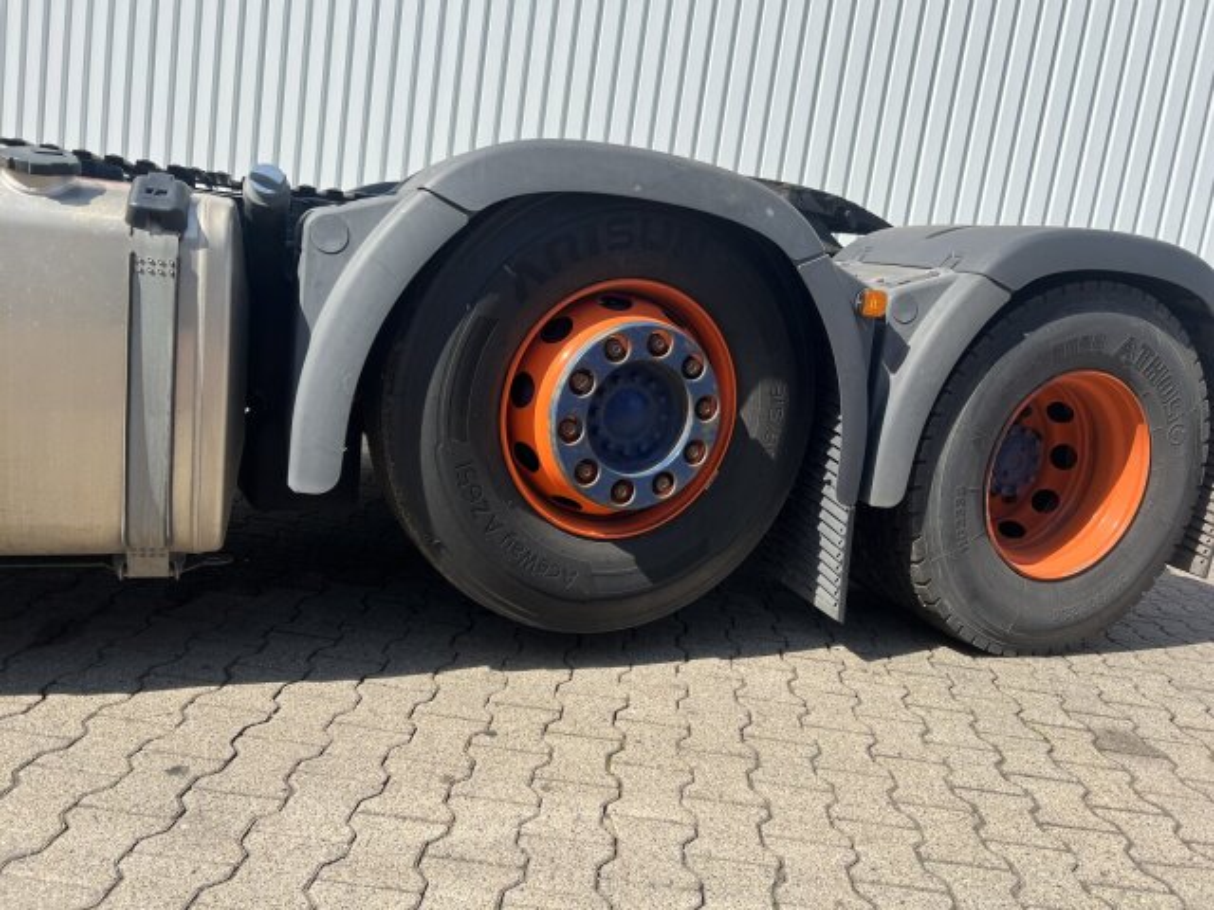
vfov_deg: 53.1
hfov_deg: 67.3
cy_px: 455
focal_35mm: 26
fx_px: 912
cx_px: 607
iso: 50
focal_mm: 5.7
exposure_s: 1/2299
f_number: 1.5
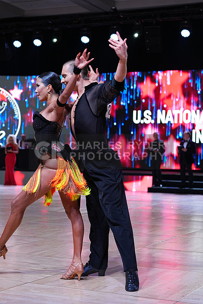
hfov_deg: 19.5
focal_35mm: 70
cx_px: 102
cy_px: 152
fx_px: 592
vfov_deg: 28.8
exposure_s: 1/400
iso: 800
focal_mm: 70
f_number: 4
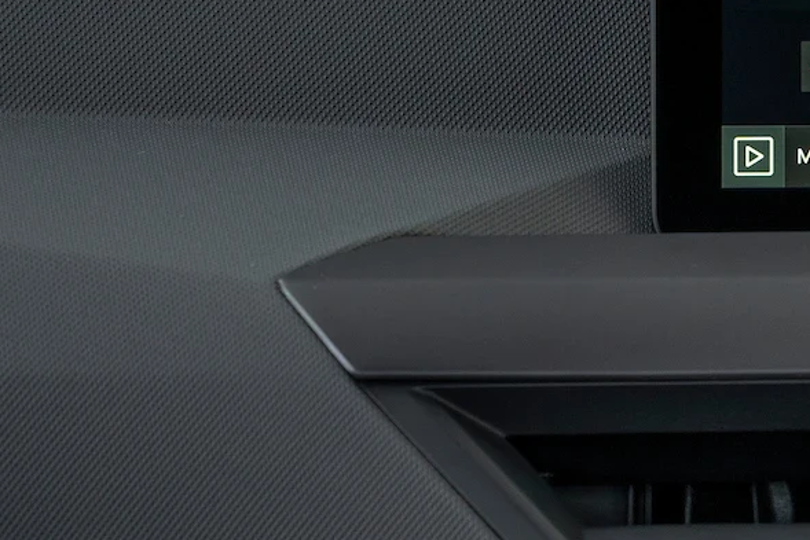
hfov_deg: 3.4
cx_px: 1473
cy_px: 84
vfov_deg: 2.3
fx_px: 13750
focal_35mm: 611
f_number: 6.3
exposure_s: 1/40
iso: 500
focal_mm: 150
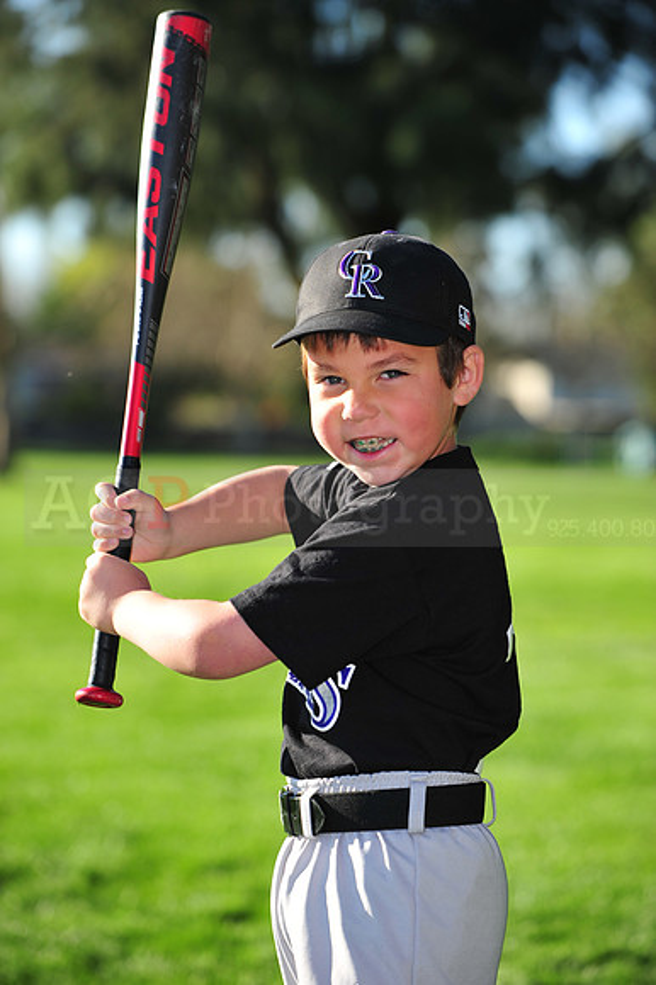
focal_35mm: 120
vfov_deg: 17.1
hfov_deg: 11.4
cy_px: 492
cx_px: 328
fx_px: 3284
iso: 200
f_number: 4.5
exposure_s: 1/800
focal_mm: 120
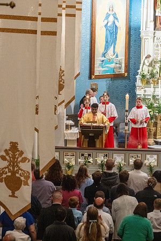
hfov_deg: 11.9
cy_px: 120
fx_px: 771
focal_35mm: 115
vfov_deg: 17.8
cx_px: 80
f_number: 11
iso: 5000
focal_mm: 115
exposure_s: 1/60
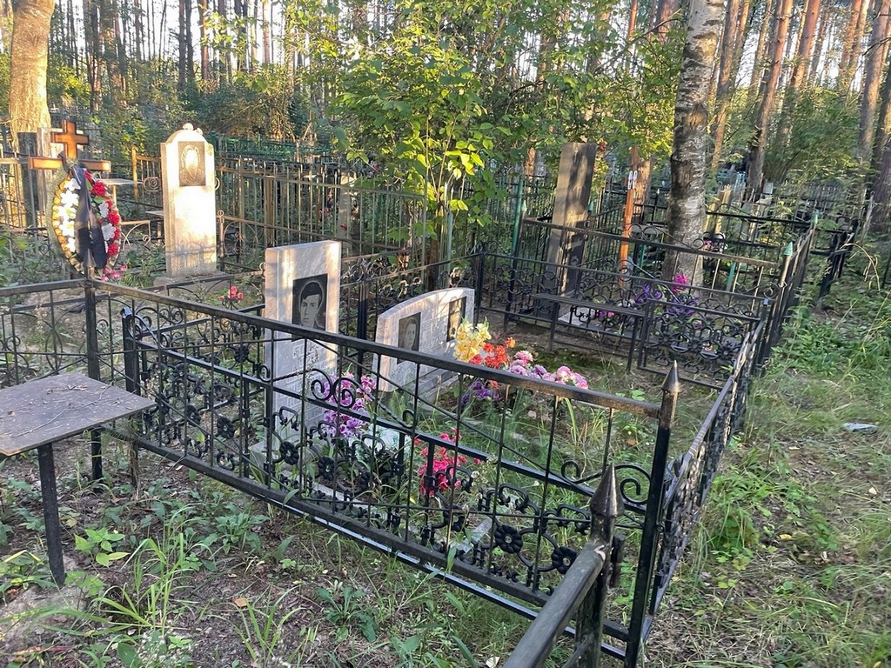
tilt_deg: -11.2
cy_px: 334
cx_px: 446
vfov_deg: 53.1
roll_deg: -3.7
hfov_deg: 67.3
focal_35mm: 26
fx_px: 669
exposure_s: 1/60
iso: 125
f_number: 1.6
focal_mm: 4.2
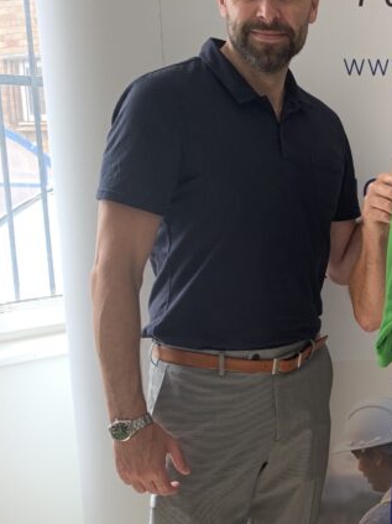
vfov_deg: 30.4
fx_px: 952
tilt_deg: -10.6
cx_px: 469
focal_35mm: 63
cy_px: 370
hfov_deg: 21.6
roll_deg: -0.2
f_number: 1.8
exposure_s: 1/121
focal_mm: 4.25
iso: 40
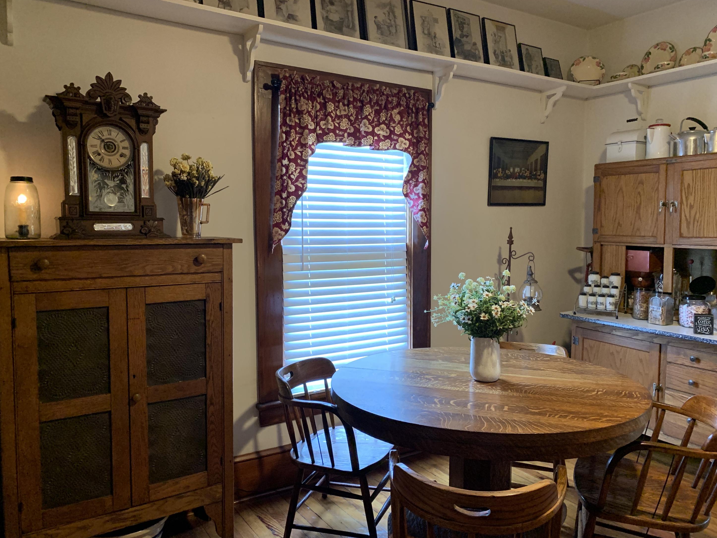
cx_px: 372
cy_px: 273
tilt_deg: -3.7
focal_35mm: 27
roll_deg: -0.7
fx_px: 559
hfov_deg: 65.3
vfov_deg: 51.4
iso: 320
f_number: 1.8
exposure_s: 1/60
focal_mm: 4.25
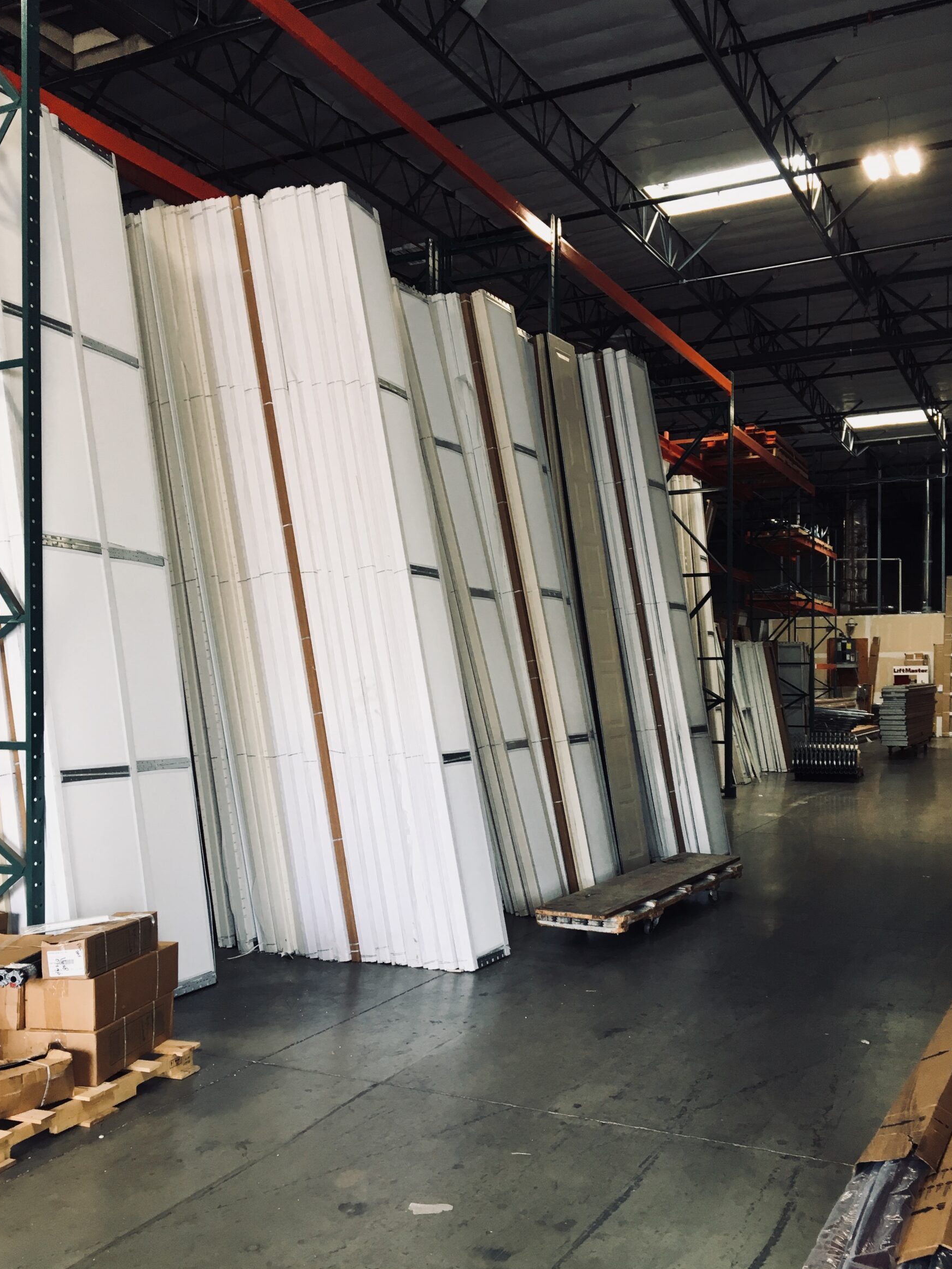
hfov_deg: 44.1
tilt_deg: -0.5
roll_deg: -0.2
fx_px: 1173
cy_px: 687
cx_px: 503
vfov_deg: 56.7
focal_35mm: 32
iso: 25
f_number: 2.2
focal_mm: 4.15
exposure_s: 1/30
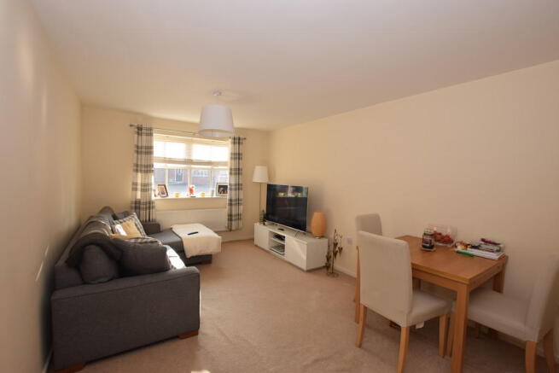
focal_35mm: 15
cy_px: 186
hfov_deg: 100.4
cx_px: 280
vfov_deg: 77.4
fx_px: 233
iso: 360
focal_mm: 10
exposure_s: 1/125
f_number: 5.6
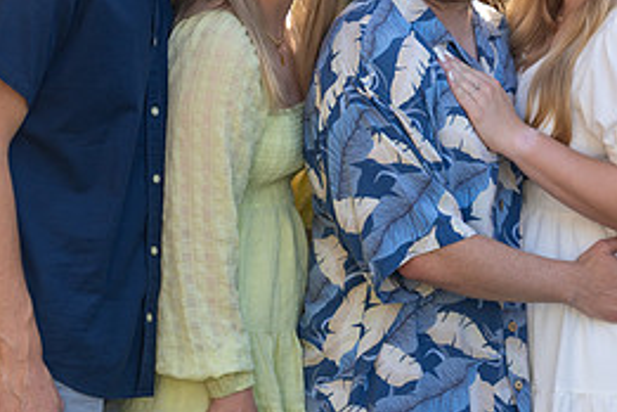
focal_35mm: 282
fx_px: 4833
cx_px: 603
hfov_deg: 7.3
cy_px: 18
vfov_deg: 4.9
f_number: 3.5
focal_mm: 127
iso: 100
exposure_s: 1/320
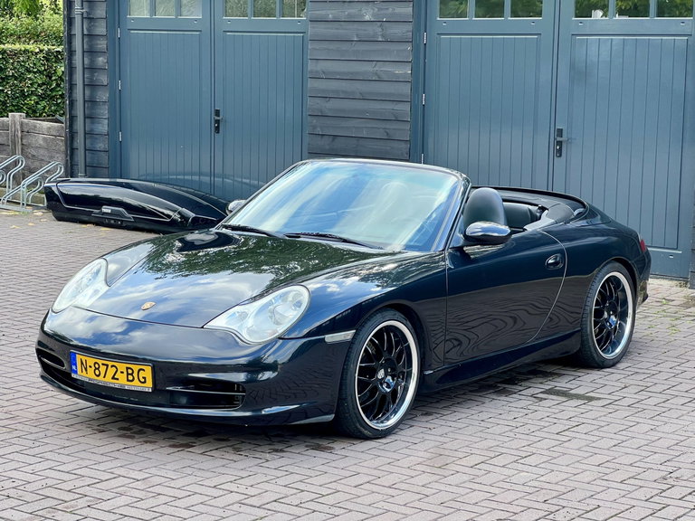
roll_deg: +0.0
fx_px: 1546
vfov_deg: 19.1
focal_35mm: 77
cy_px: 260
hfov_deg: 25.3
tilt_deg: -7.2
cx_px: 348
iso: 32
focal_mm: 9
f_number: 2.8
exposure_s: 1/99
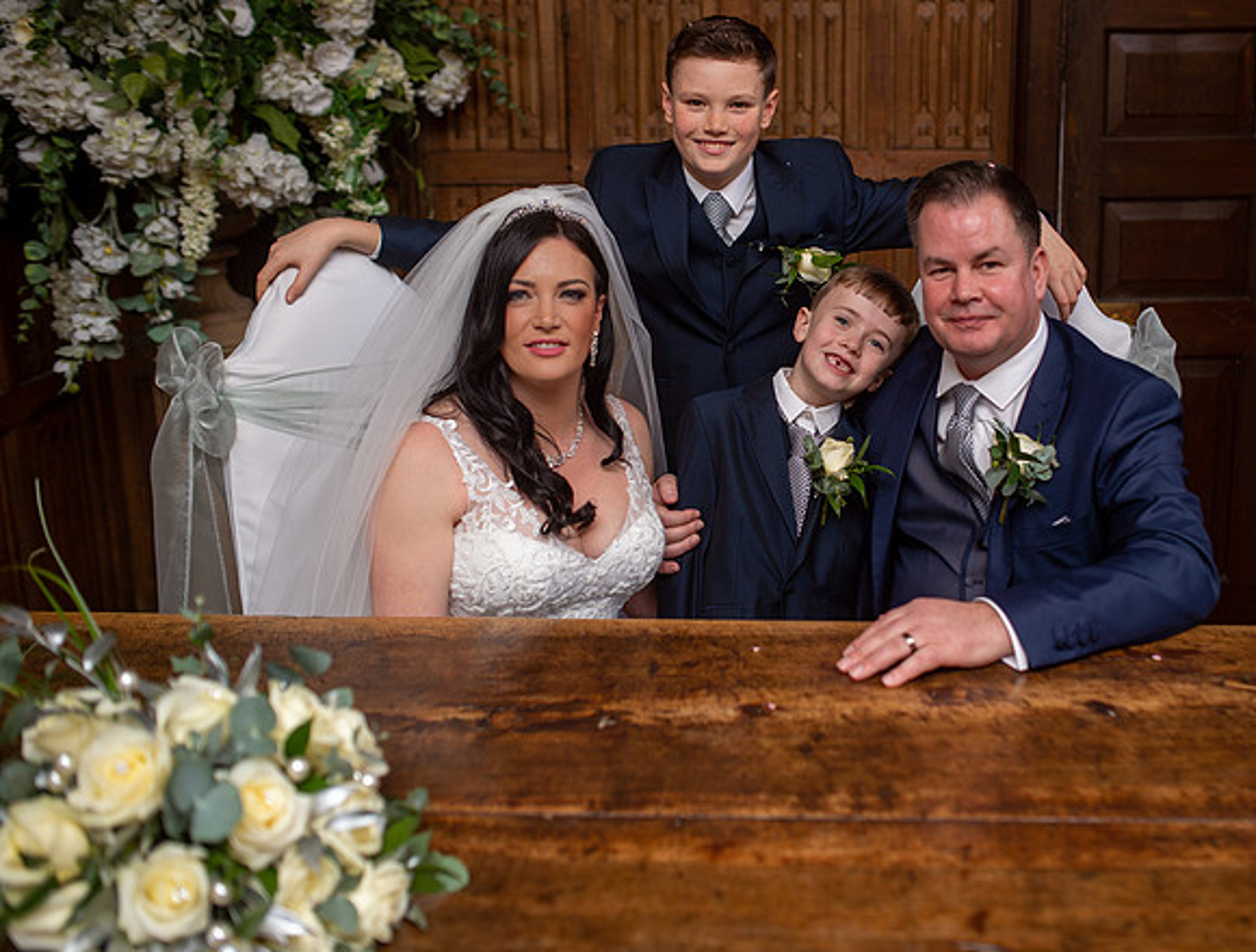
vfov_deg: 33.7
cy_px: 414
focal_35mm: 43
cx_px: 808
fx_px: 1571
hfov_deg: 43.1
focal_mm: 35
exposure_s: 1/160
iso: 160
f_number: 2.5
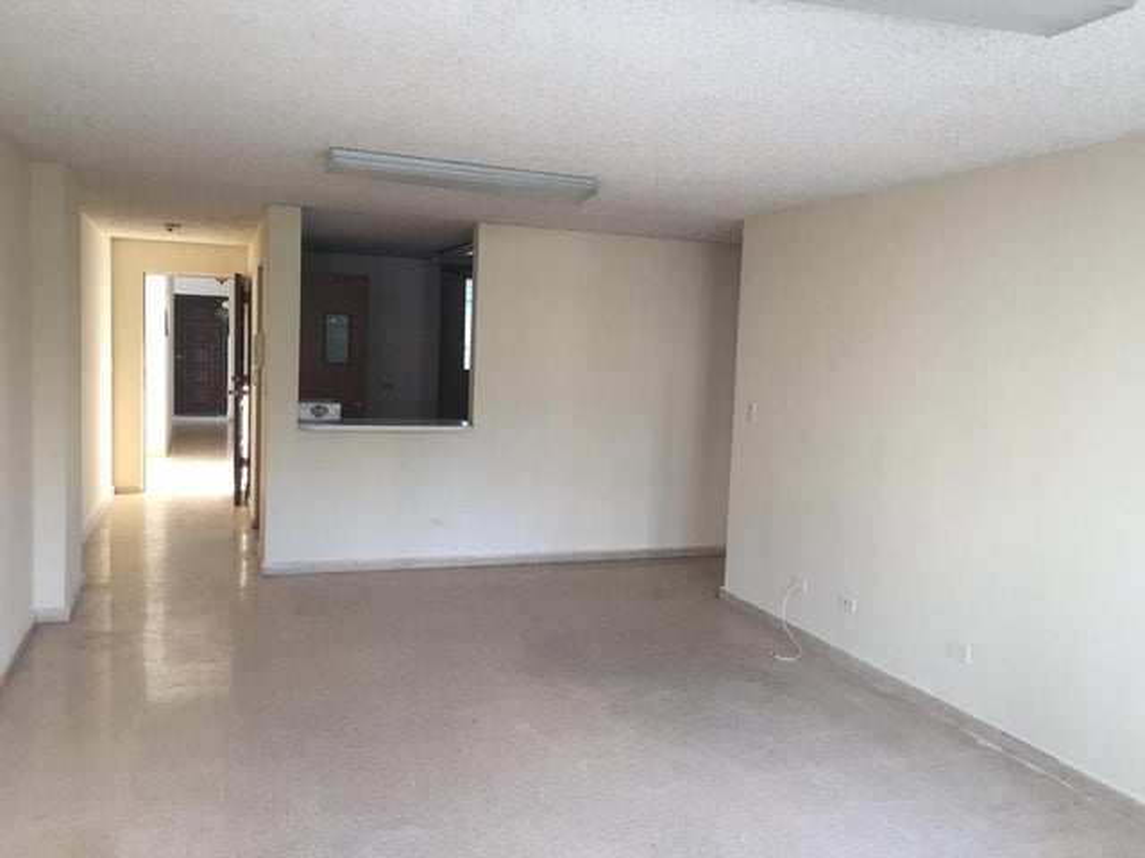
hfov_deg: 61.7
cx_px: 572
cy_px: 429
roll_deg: -1.7
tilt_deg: -3.0
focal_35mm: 29
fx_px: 959
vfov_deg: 48.2
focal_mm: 4.15
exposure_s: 1/30
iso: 40
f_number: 2.2
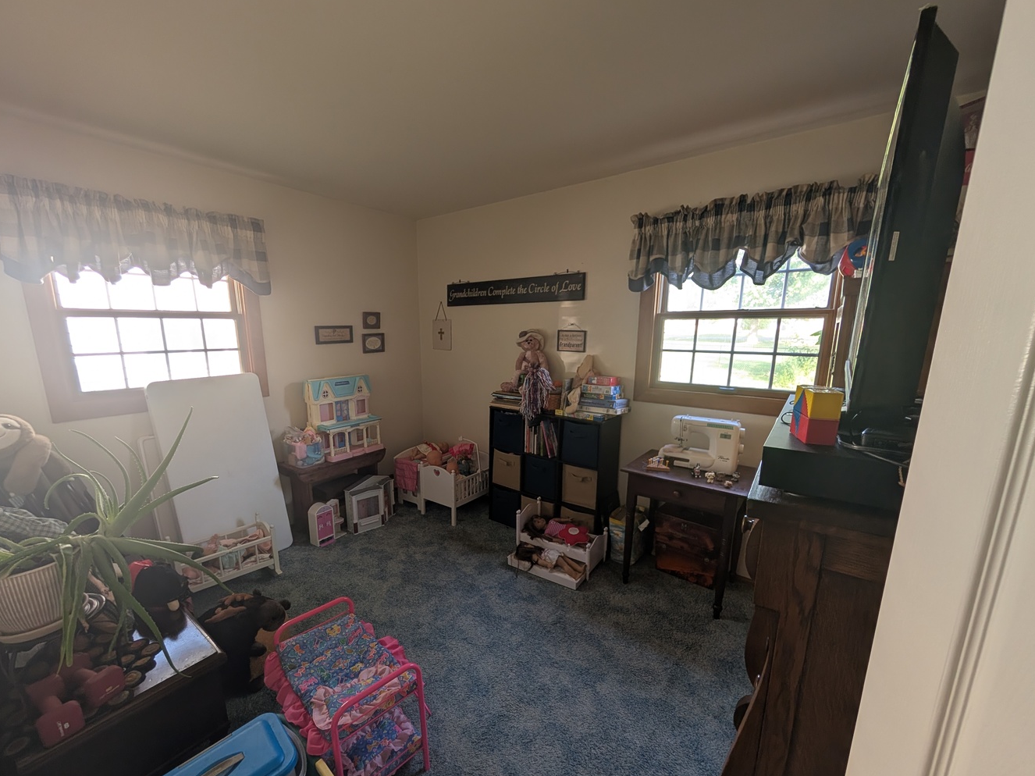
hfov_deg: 106.1
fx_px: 389
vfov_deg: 89.7
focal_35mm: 13
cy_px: 418
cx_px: 492
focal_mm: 2.02
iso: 42
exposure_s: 1/46.1
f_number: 1.7
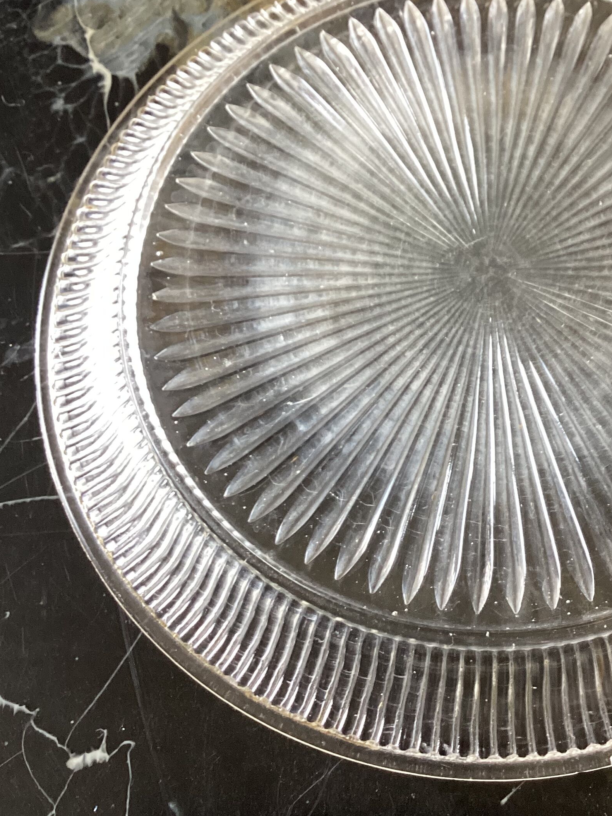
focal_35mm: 48
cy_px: 383
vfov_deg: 39.6
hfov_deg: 29.8
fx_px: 1131
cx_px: 459
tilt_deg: -69.1
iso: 160
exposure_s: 1/60
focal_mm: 3.3
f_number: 2.4
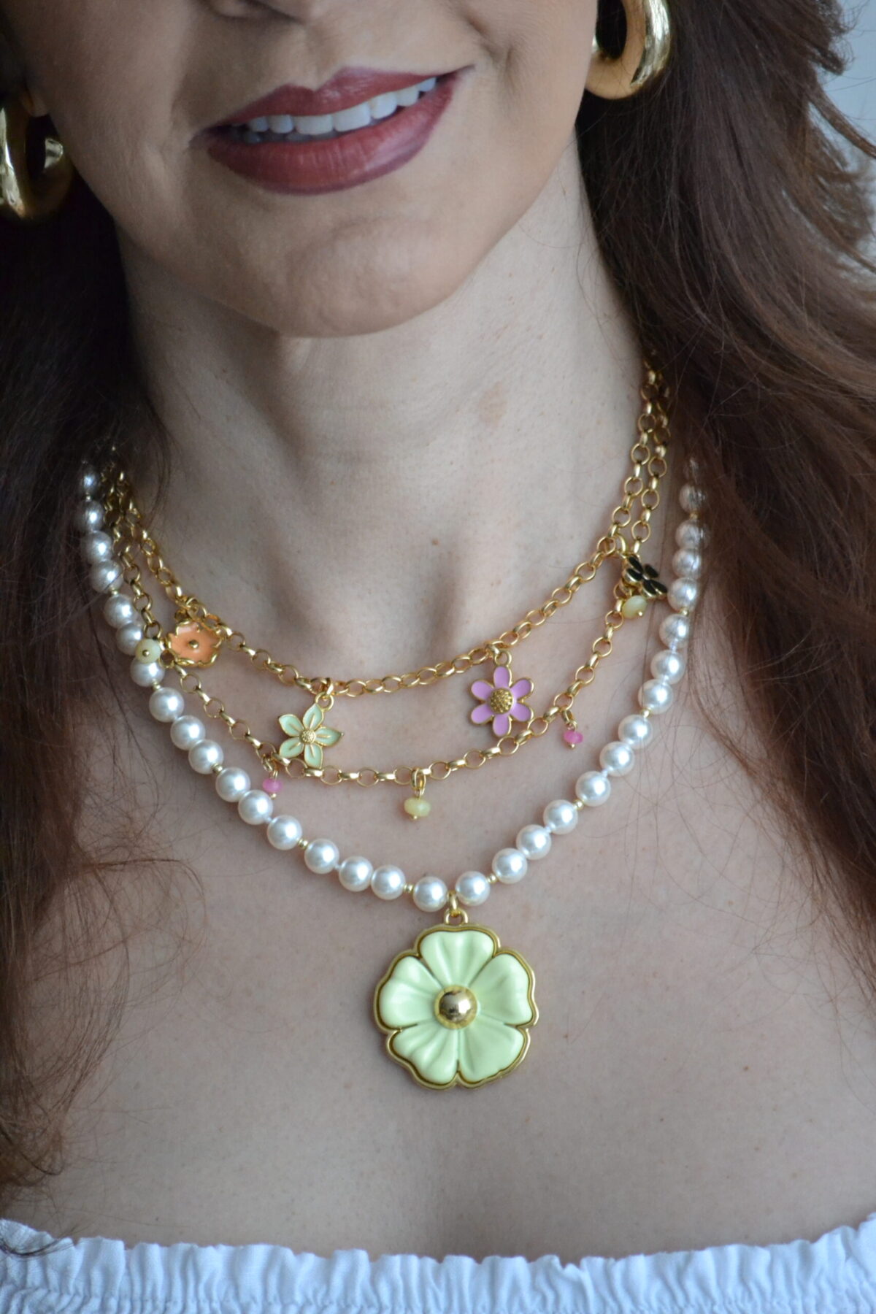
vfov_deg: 6.9
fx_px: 10949
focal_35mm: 300
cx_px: 438
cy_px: 657
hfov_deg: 4.6
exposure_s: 1/125
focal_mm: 200
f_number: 5.6
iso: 3200
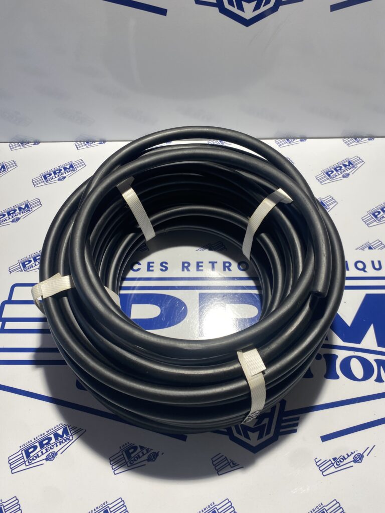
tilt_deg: -60.5
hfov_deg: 53.1
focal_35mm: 26
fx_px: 386
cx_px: 192
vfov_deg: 67.3
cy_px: 256
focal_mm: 4.25
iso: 50
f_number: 1.8
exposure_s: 1/100
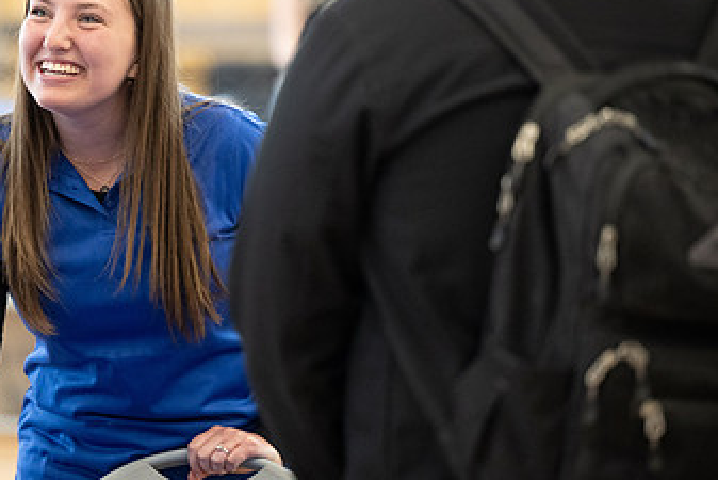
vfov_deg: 5.7
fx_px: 4808
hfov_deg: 8.5
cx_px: 132
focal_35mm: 241
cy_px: 193
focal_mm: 140
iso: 2500
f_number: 2.8
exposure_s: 1/250
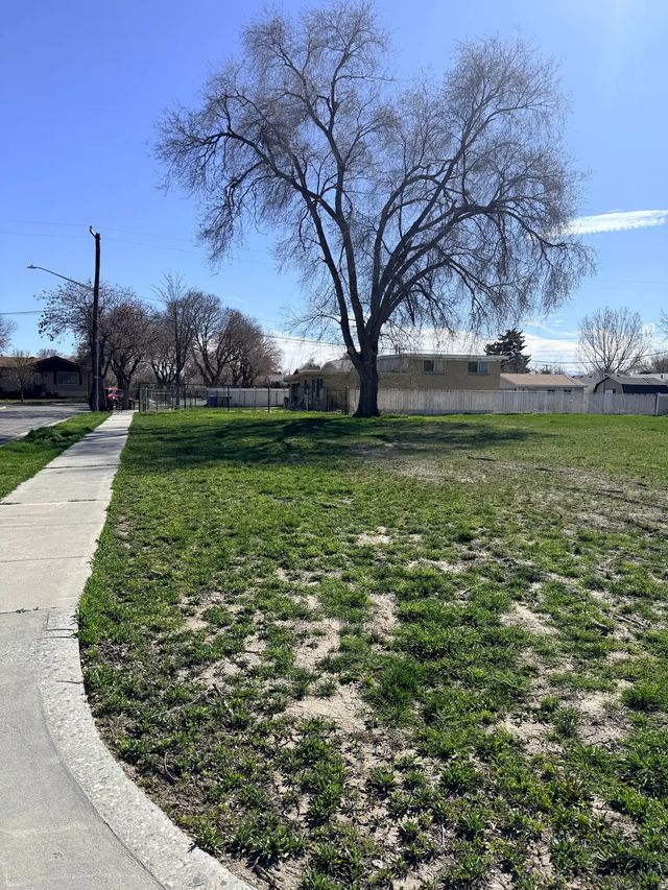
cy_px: 445
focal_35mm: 24
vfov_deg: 71.6
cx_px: 334
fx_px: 617
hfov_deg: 56.8
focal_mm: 6.76
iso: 80
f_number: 1.78
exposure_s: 1/5714
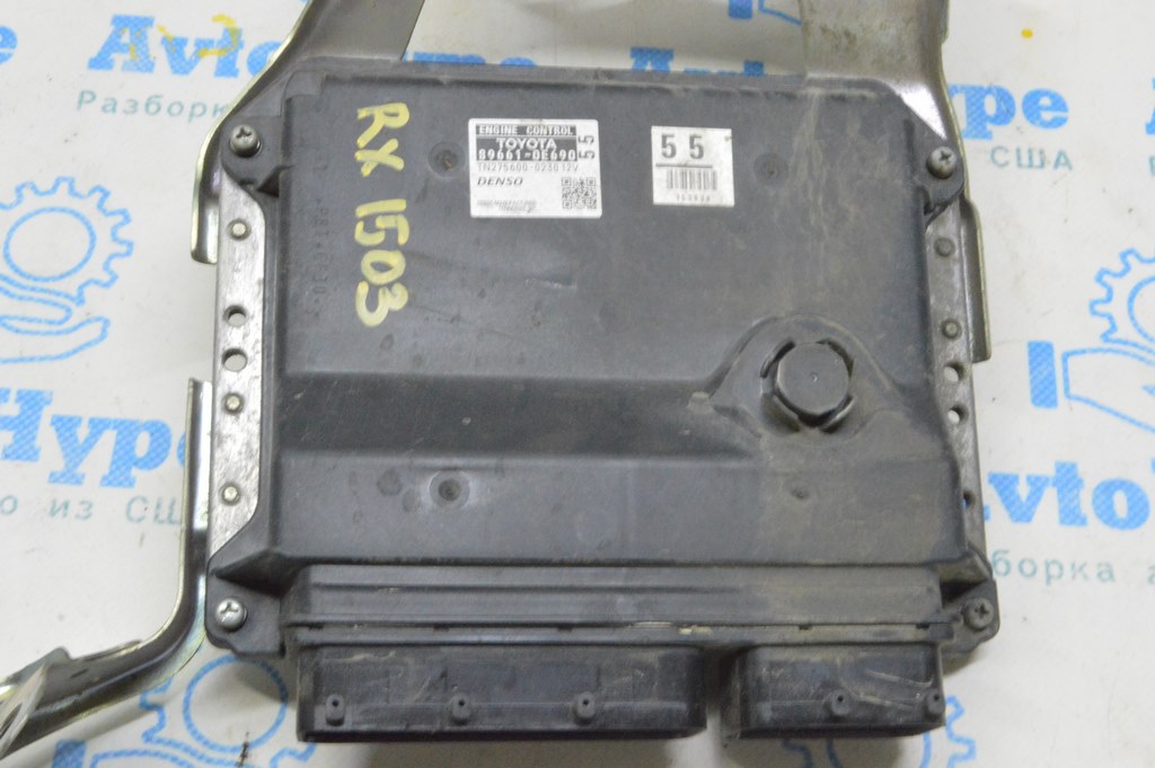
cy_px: 384
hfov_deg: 35.1
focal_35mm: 57
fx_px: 1827
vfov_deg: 23.7
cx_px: 578
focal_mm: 38
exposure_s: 1/15
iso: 6400
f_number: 20
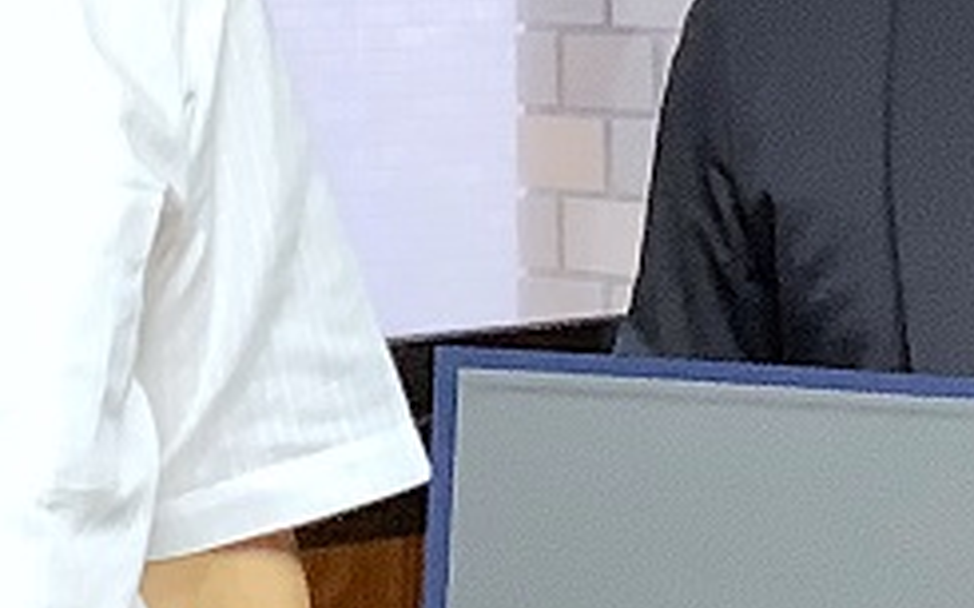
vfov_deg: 8.1
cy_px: 99
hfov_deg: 13.0
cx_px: 370
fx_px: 4273
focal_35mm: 161
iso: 125
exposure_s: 1/60
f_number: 2.4
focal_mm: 3.3
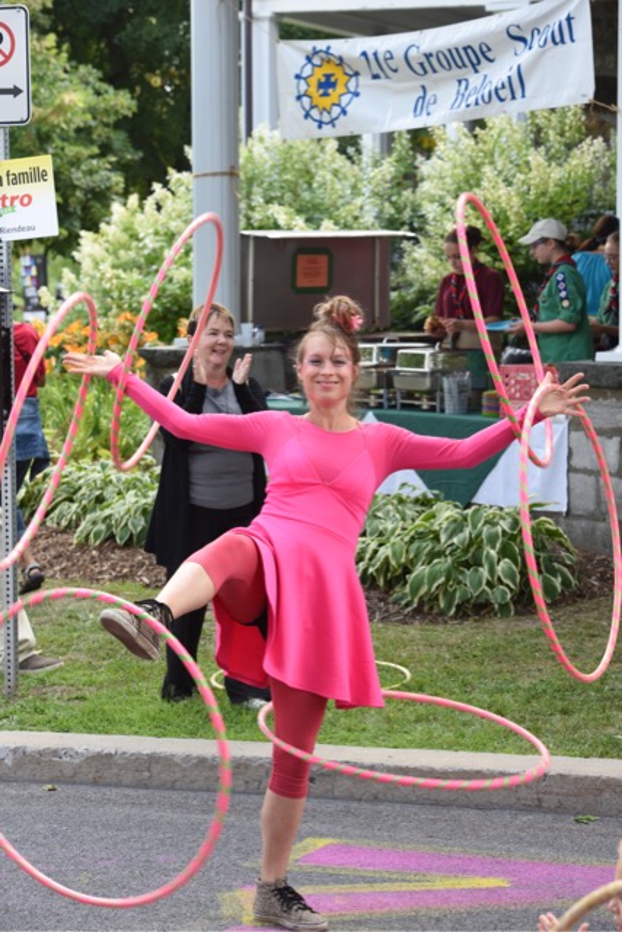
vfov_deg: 20.4
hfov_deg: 13.7
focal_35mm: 100
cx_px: 311
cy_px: 466
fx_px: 2590
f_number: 7.1
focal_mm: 100
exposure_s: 1/200
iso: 500
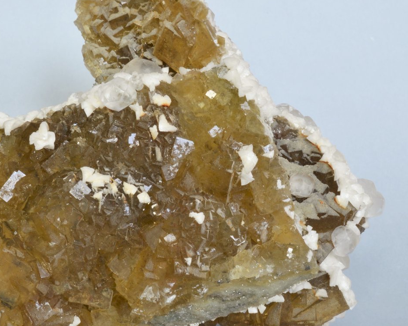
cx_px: 157
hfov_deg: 19.9
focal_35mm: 96
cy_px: 159
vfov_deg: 16.0
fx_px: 1159
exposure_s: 3
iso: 100
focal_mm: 40
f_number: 25
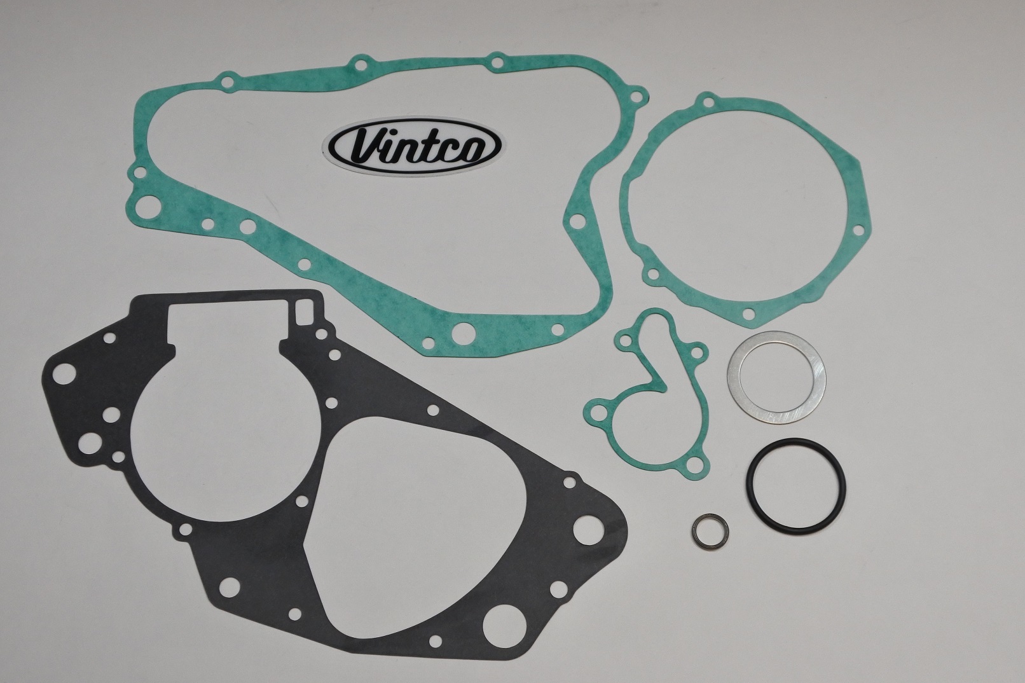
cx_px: 512
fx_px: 1309
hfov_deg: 42.8
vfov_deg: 29.2
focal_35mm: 46
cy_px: 342
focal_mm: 17.2
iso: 500
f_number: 4.5
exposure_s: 1/125
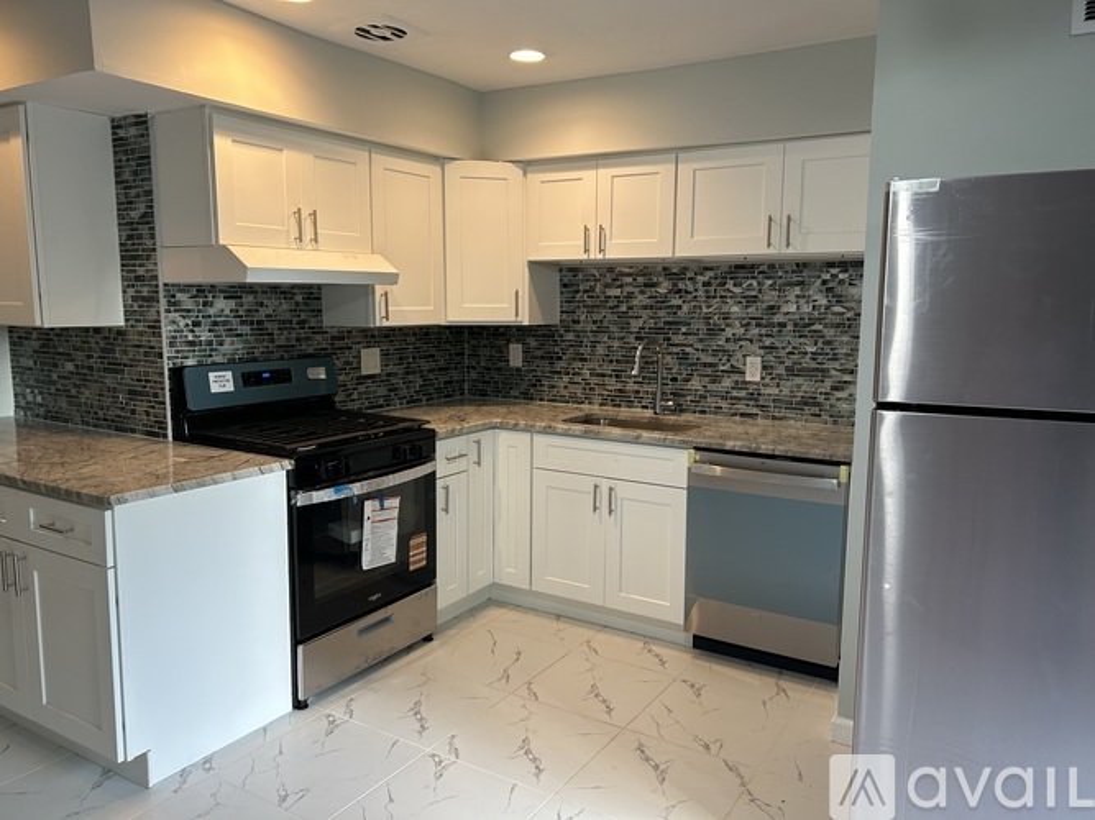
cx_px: 548
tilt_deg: -8.2
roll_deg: -0.5
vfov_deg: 53.0
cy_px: 410
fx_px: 822
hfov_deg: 67.3
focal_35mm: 26
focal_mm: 5.7
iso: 100
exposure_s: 1/120
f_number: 1.5
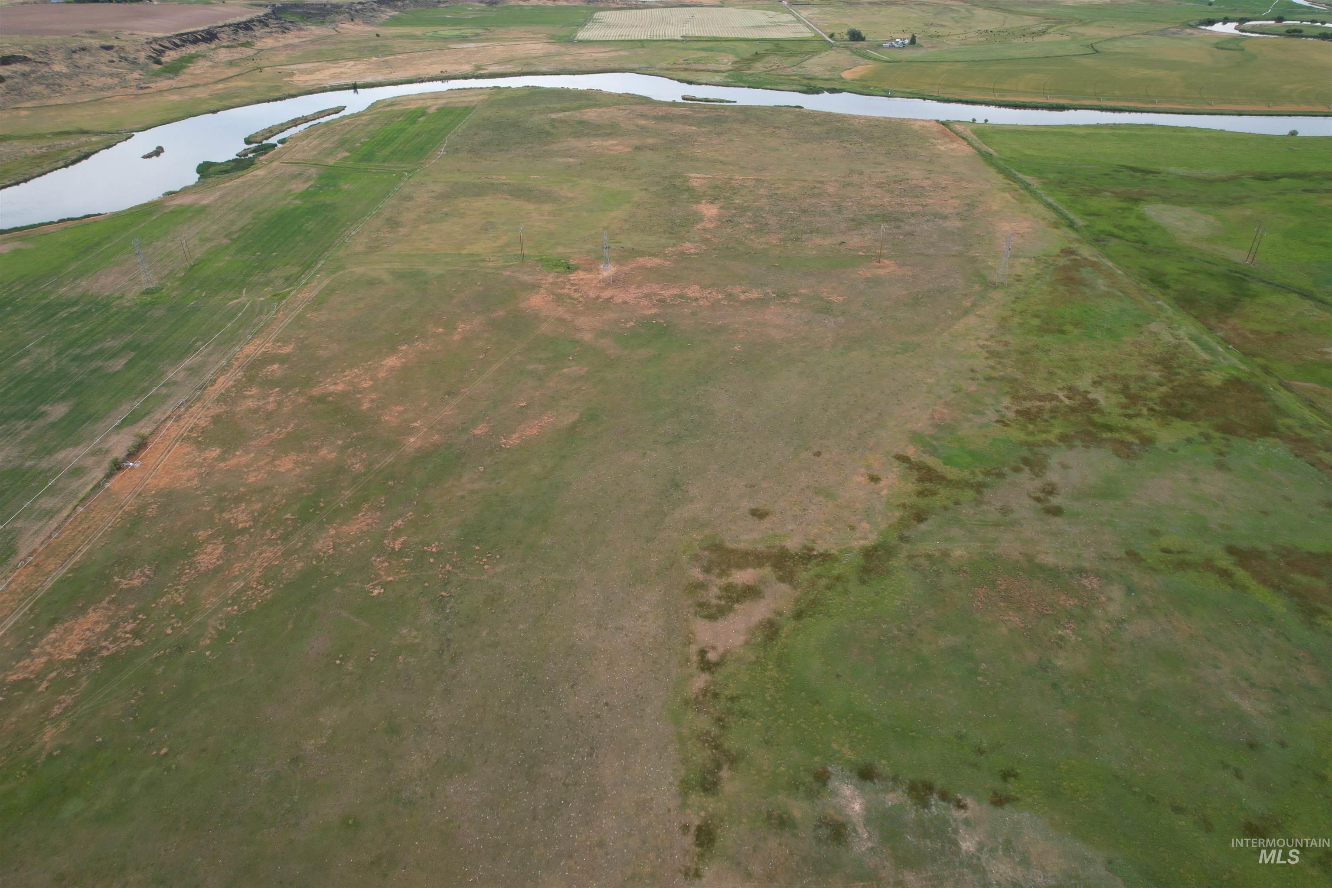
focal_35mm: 22
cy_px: 444
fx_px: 814
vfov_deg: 57.2
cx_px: 666
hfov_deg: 78.6
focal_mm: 8.38
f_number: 2.8
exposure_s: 1/400
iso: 100
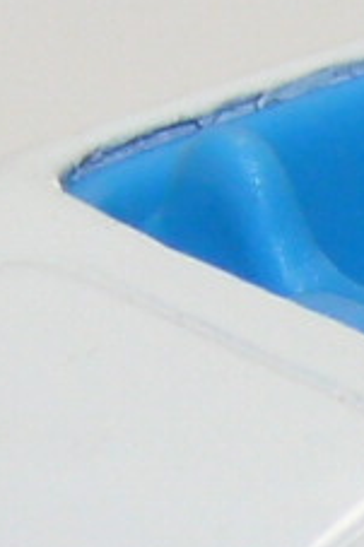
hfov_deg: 1.8
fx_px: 11467
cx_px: 1012
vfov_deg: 2.7
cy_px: 424
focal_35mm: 755
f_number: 4
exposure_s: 1/30
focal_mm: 13.6
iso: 100
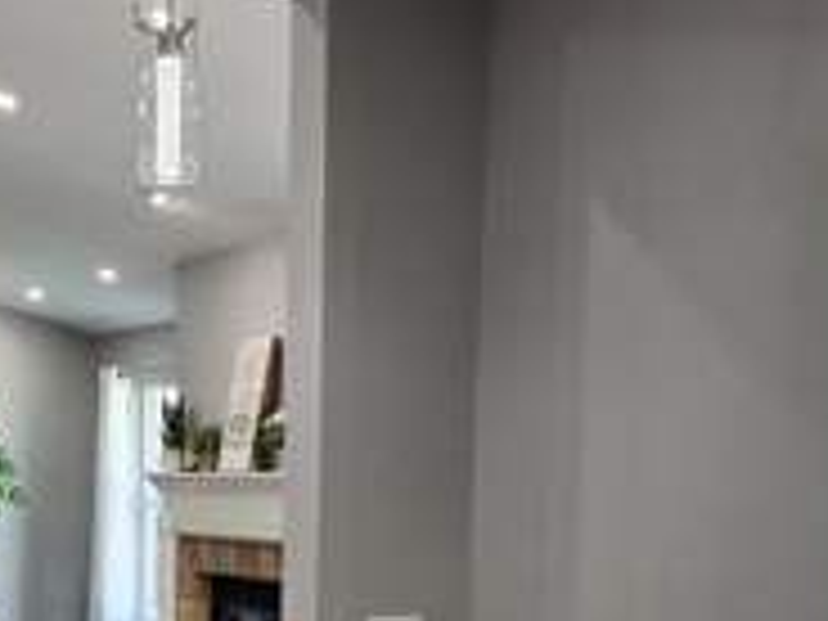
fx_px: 1435
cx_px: 302
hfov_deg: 32.0
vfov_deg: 23.7
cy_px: 574
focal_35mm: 60
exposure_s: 1/120
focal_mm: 6.3
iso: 50
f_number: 1.7
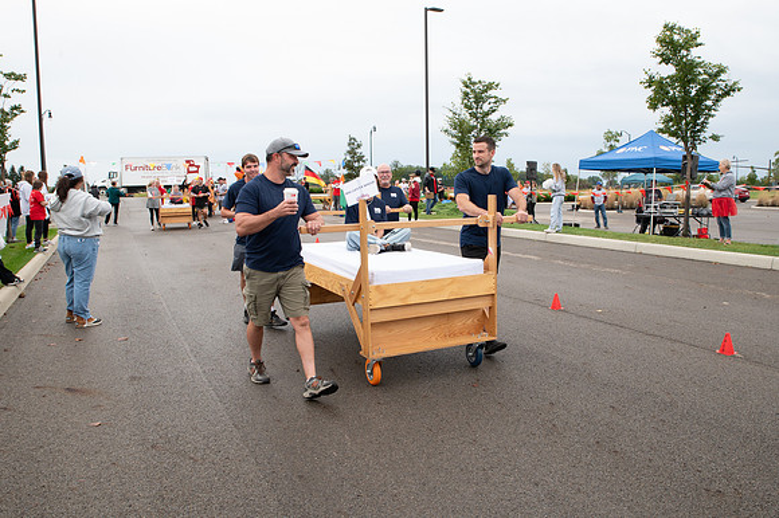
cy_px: 257
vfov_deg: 47.2
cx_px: 410
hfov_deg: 66.6
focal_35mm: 27
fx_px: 593
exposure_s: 1/200
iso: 640
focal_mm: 24
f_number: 10
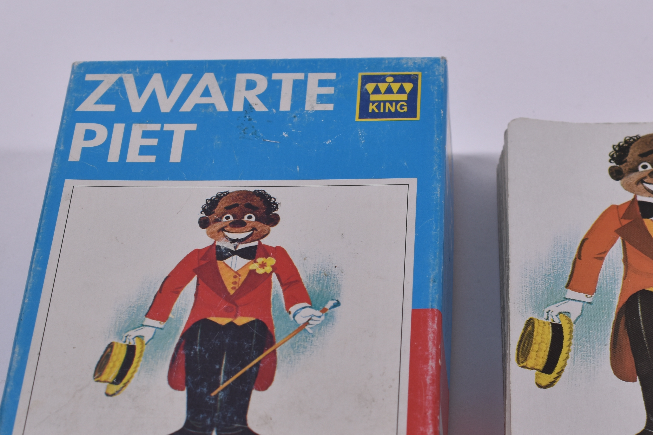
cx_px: 461
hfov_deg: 19.0
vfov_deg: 12.8
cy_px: 324
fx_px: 1941
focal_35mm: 107
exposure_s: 1/125
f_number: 10
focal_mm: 40
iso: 100
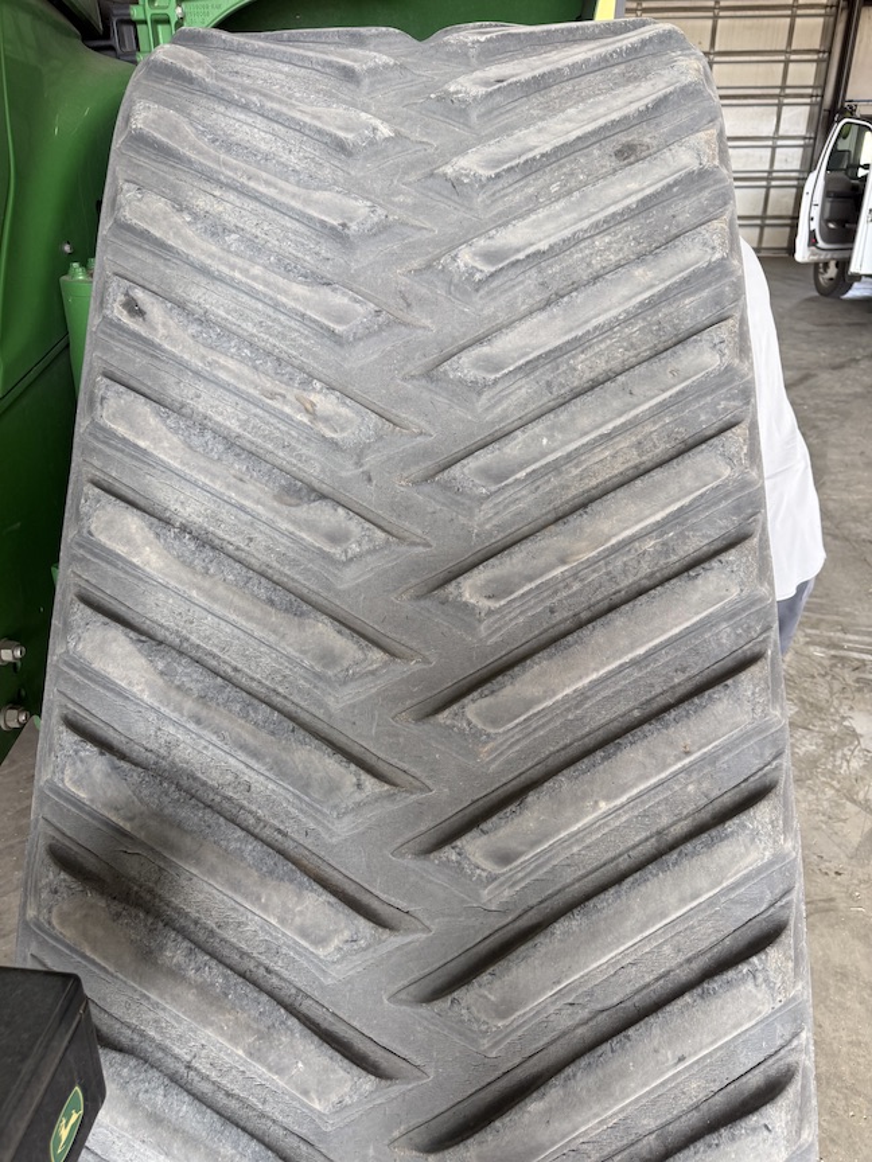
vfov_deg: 71.6
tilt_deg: -24.0
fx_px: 806
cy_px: 581
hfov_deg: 56.8
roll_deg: +0.6
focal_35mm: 24
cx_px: 436
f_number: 1.78
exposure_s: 1/120
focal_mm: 6.76
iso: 125
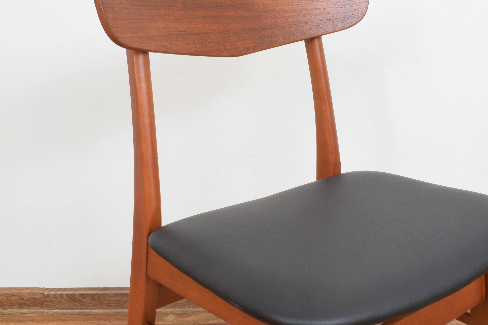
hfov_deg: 41.5
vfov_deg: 28.6
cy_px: 175
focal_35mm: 47
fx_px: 637
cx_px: 313
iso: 100
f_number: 25
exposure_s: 3
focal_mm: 20
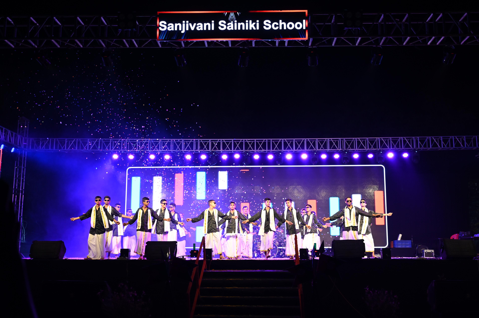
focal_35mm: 42
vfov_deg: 31.8
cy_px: 159
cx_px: 240
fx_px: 558
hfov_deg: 46.4
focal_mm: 42
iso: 2500
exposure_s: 1/160
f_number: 5.6
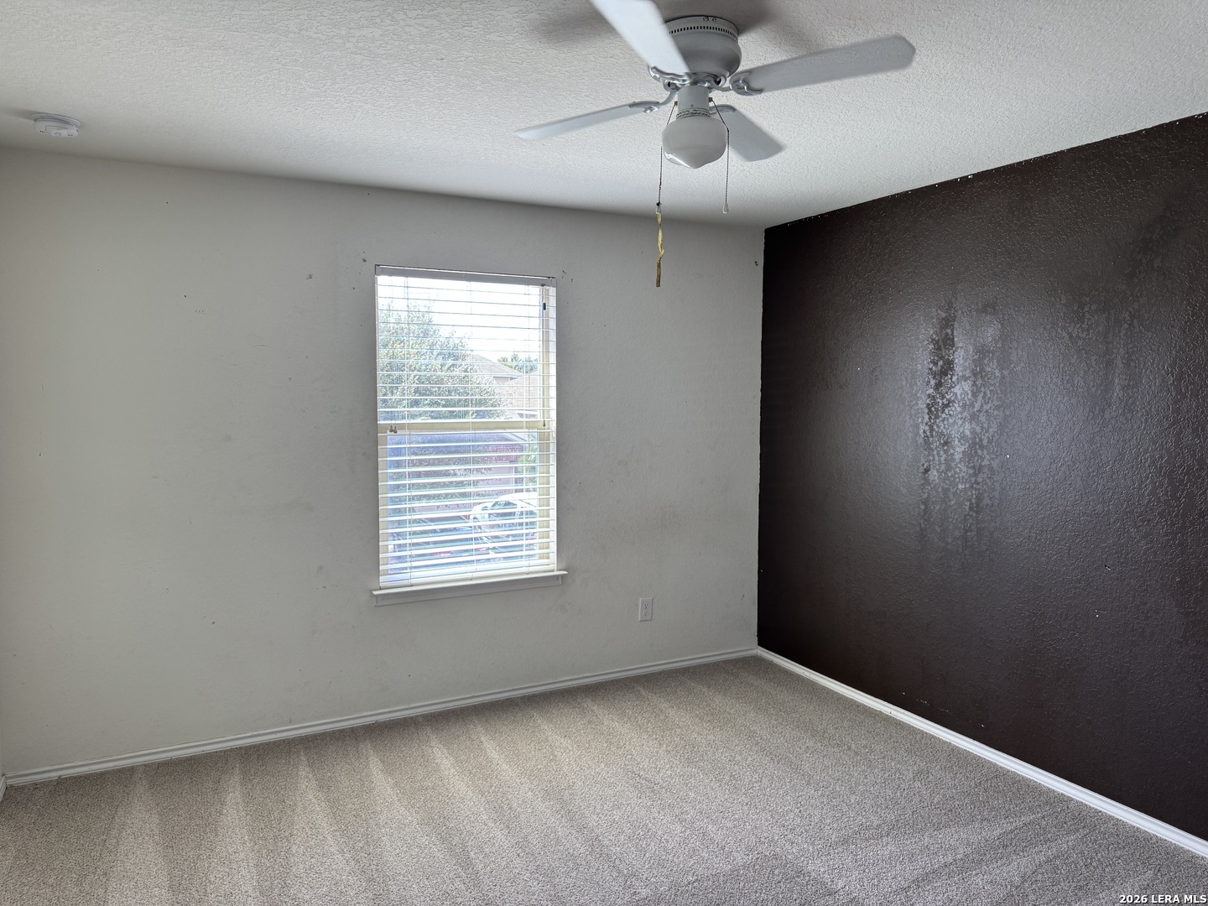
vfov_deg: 56.8
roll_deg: -0.9
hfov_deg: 71.6
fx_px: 838
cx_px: 604
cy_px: 453
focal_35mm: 24
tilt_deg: -4.7
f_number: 1.78
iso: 100
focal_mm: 6.76
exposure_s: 1/121
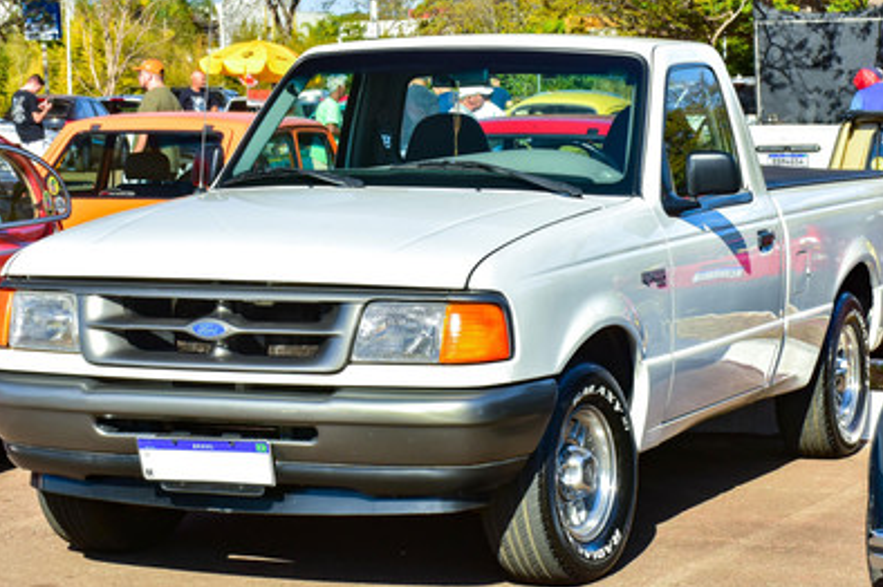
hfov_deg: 20.6
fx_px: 2426
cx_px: 466
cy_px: 268
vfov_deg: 13.8
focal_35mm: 99
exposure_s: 1/100
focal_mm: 52
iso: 250
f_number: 13
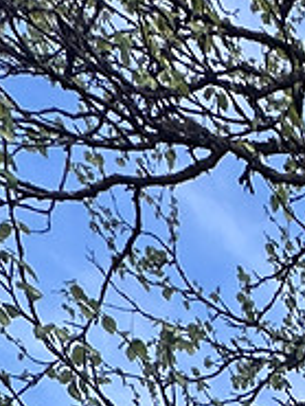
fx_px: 1138
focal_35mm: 97
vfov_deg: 10.4
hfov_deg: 11.1
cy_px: 1332
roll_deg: +2.6
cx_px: 856
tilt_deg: +7.0
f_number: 2.2
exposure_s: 1/575
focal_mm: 2.22
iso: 40
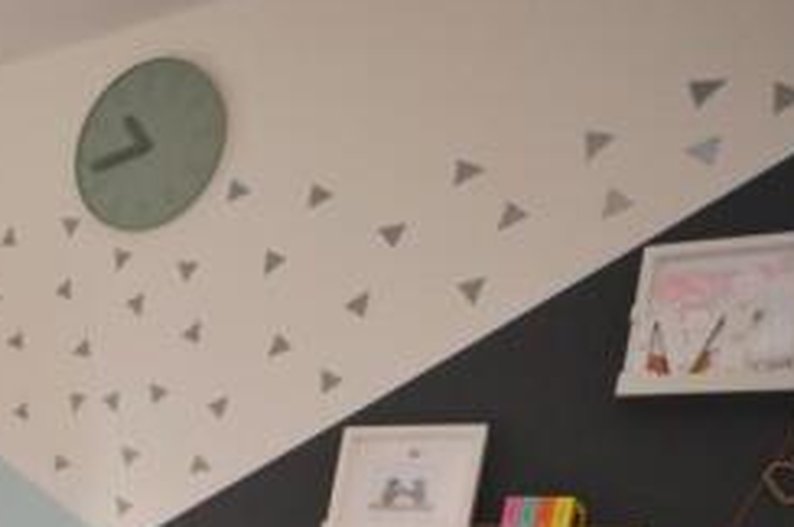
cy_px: 696
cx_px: -179
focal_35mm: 44
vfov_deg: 25.7
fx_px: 977
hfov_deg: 34.5
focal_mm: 11
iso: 800
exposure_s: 1/40
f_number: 5
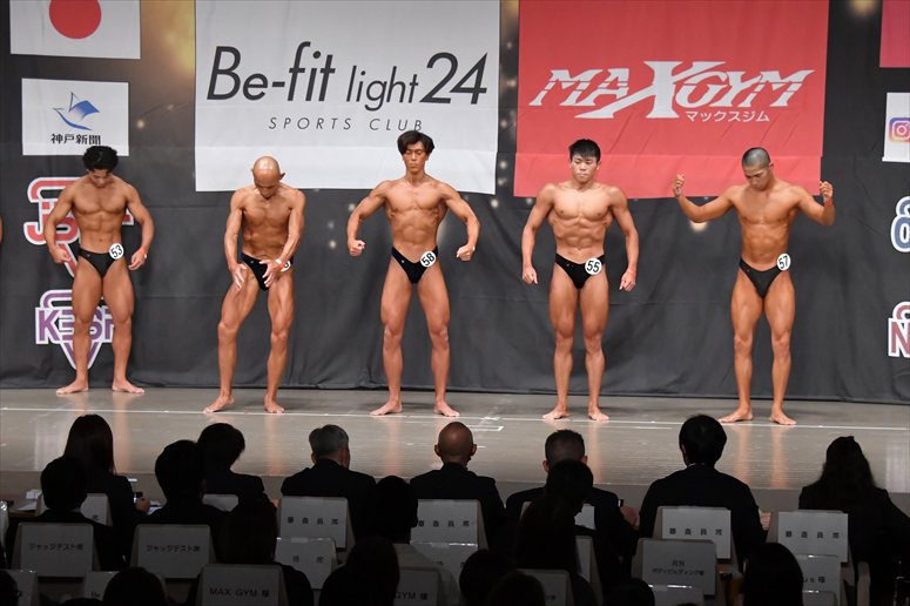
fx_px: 2956
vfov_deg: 11.7
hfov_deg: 17.5
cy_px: 303
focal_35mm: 117
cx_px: 455
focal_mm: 78
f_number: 5.6
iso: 6400
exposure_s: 1/400
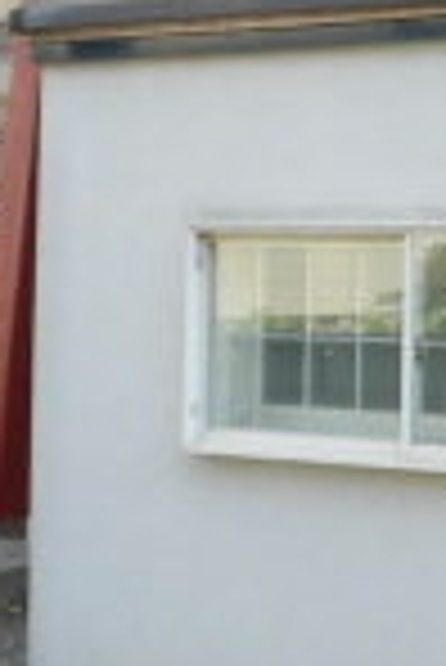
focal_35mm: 108
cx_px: 1198
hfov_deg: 10.3
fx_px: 2002
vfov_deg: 18.7
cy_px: 144
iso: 100
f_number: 3.1
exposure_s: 1/200
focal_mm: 4.3
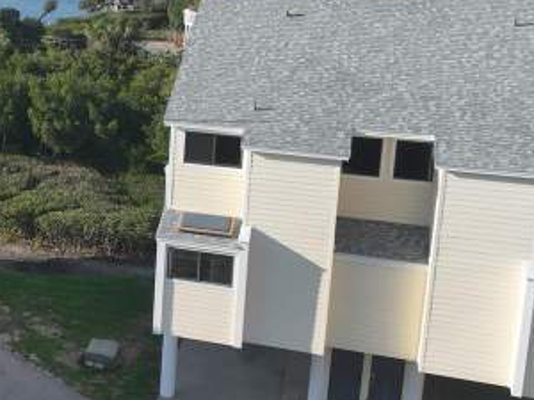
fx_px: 987
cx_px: -91
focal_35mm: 64
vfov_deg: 22.8
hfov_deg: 27.1
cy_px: 116
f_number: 2.8
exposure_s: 1/200
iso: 130
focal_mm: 12.29
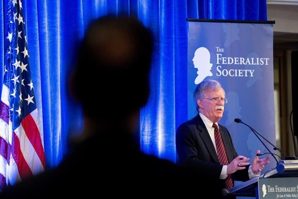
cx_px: 149
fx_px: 2880
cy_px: 100
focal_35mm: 348
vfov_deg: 3.9
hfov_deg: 5.9
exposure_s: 1/125
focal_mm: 348
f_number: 5.6
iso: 6400
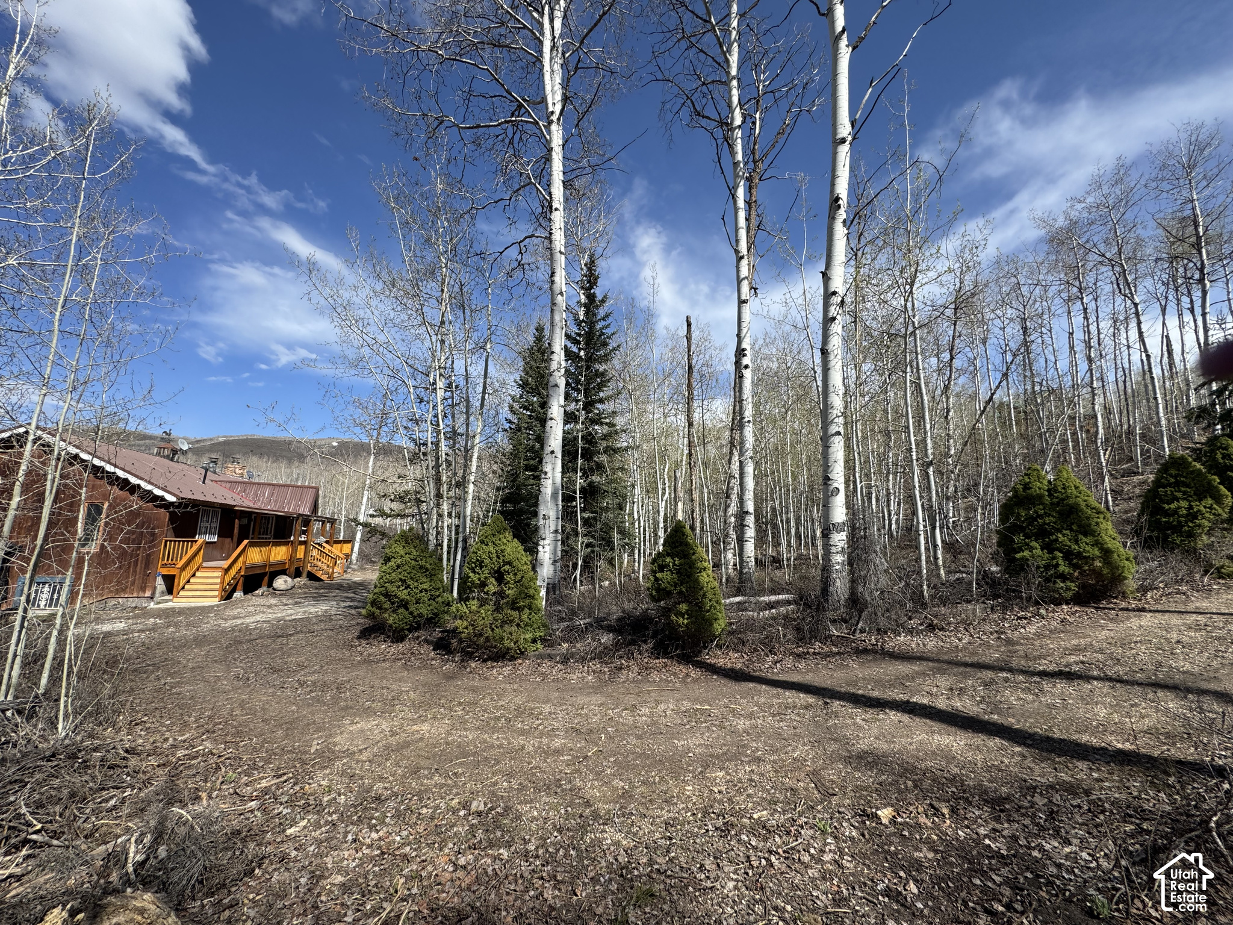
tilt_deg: +9.3
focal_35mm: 14
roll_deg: -0.7
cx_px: 616
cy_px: 462
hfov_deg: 102.1
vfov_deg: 85.7
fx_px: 499
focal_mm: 2.22
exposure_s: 1/1709
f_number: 2.2
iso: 40
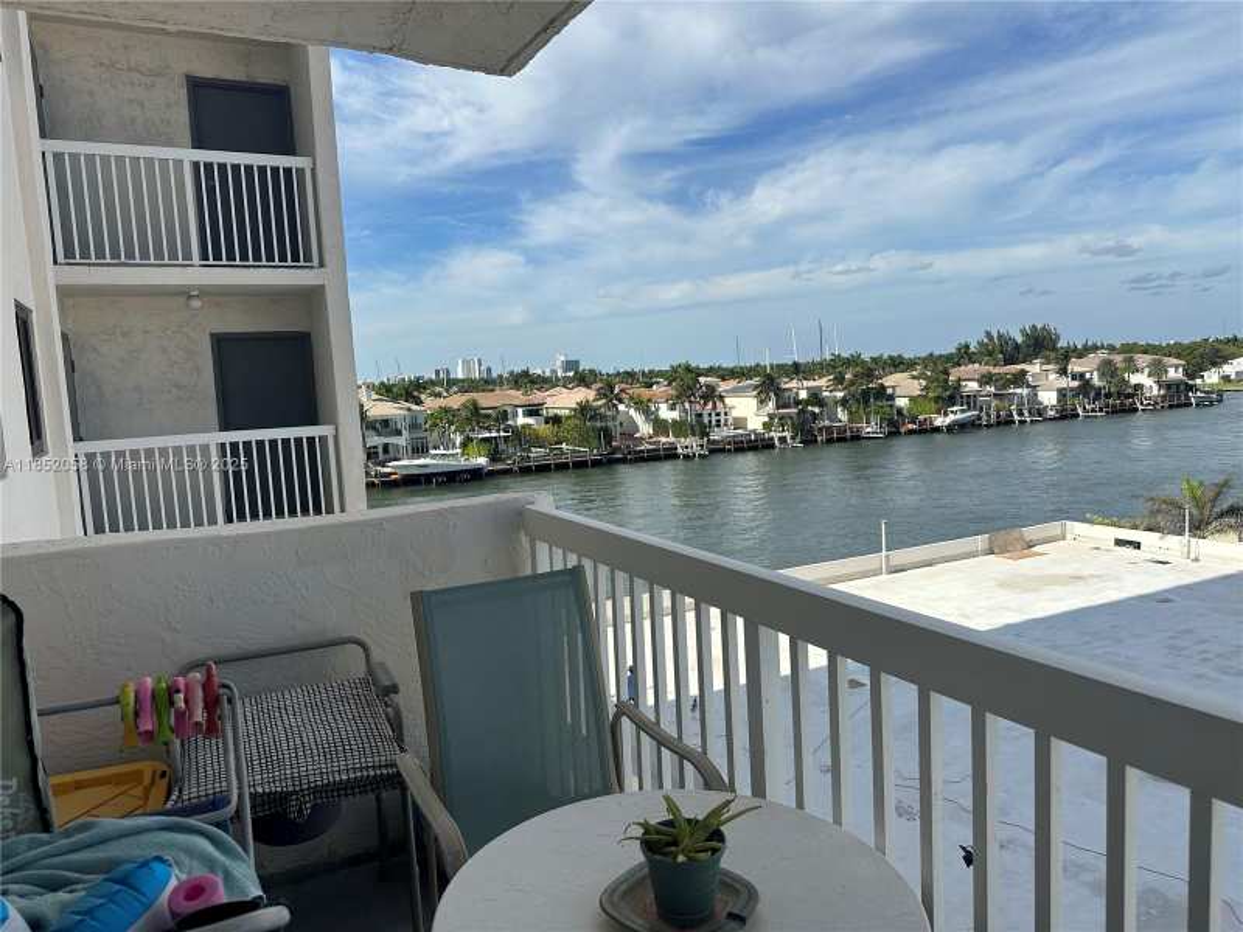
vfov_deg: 56.8
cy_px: 466
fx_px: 862
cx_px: 622
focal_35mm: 24
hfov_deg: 71.6
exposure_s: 1/6623
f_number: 1.78
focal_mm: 6.86
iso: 80
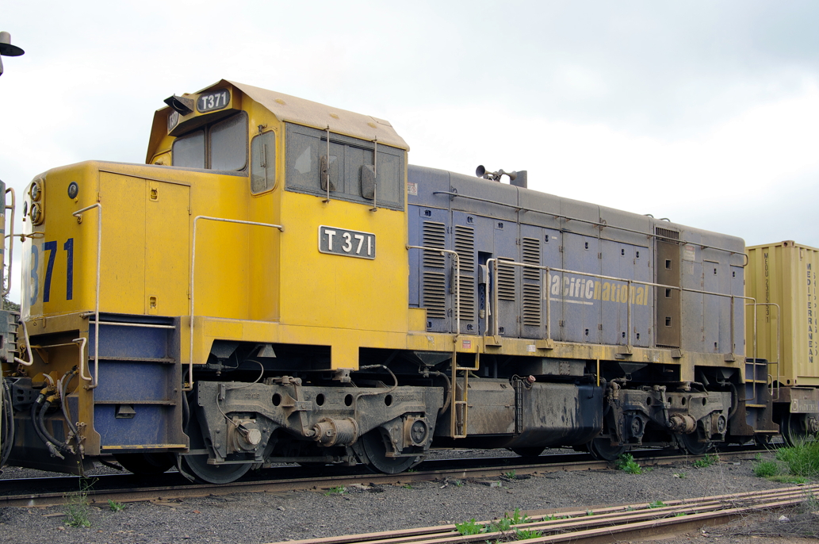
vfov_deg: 32.9
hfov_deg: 47.9
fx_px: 922
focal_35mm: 41
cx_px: 393
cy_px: 261
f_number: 4.5
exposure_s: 1/60
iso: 100
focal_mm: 23
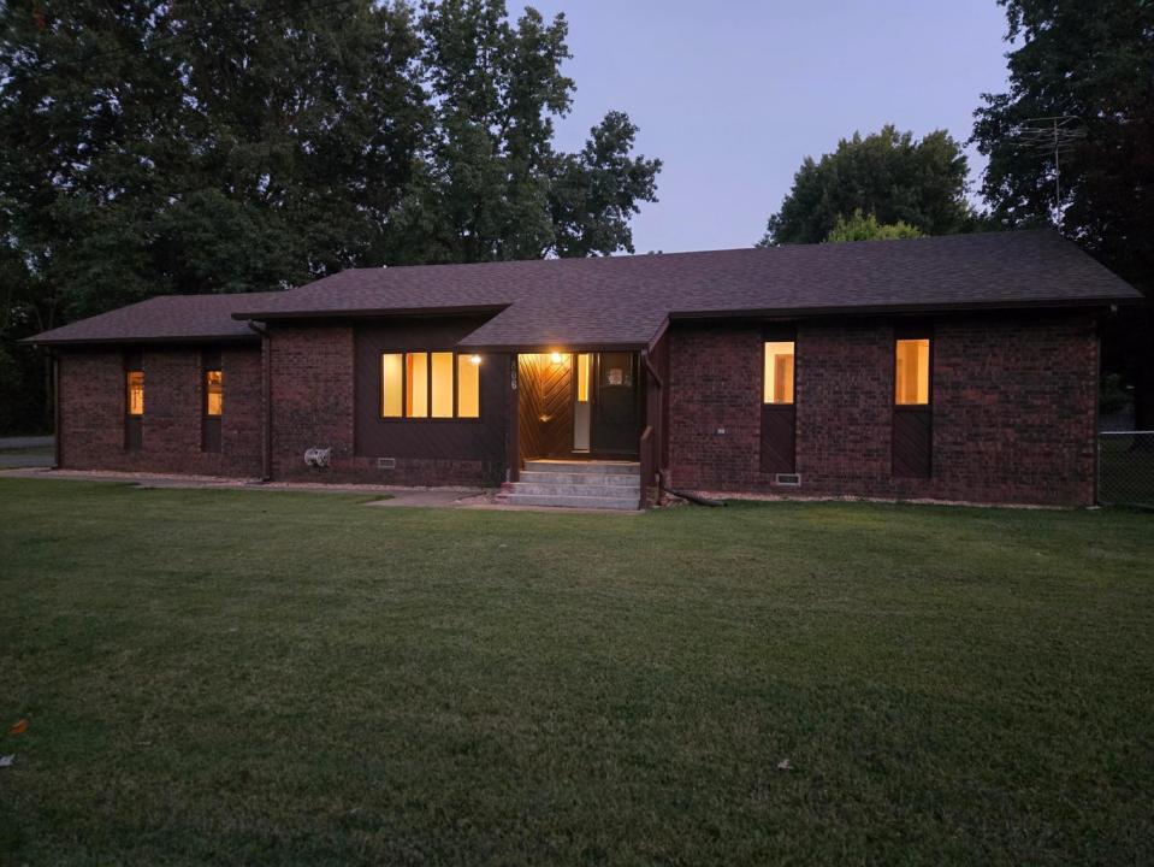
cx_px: 577
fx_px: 767
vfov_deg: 58.9
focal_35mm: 23
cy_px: 434
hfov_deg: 73.9
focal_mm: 5.4
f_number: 1.8
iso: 1600
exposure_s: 1/30
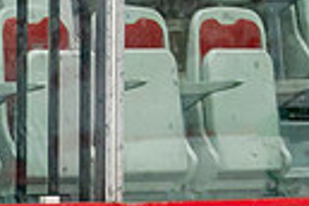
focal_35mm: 811
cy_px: 411
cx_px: -168
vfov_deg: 1.7
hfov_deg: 2.5
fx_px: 6961
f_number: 3.2
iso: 800
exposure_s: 1/640
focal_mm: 85
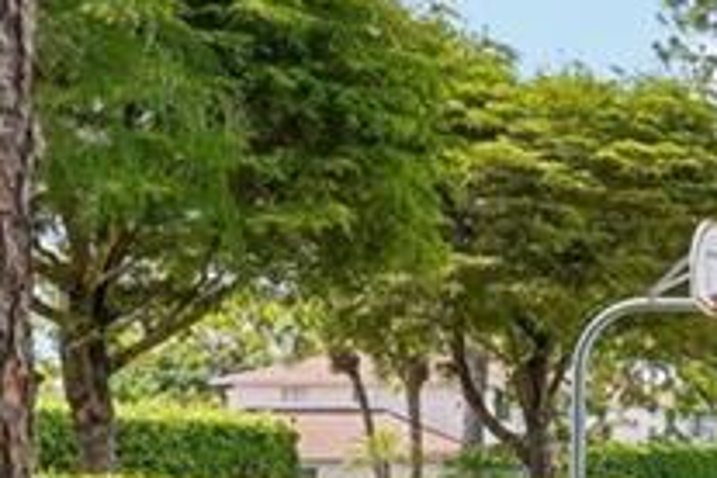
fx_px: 2071
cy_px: 258
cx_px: 1548
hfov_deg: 14.9
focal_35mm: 104
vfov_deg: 13.2
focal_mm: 14
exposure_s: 1/125
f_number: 8
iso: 50
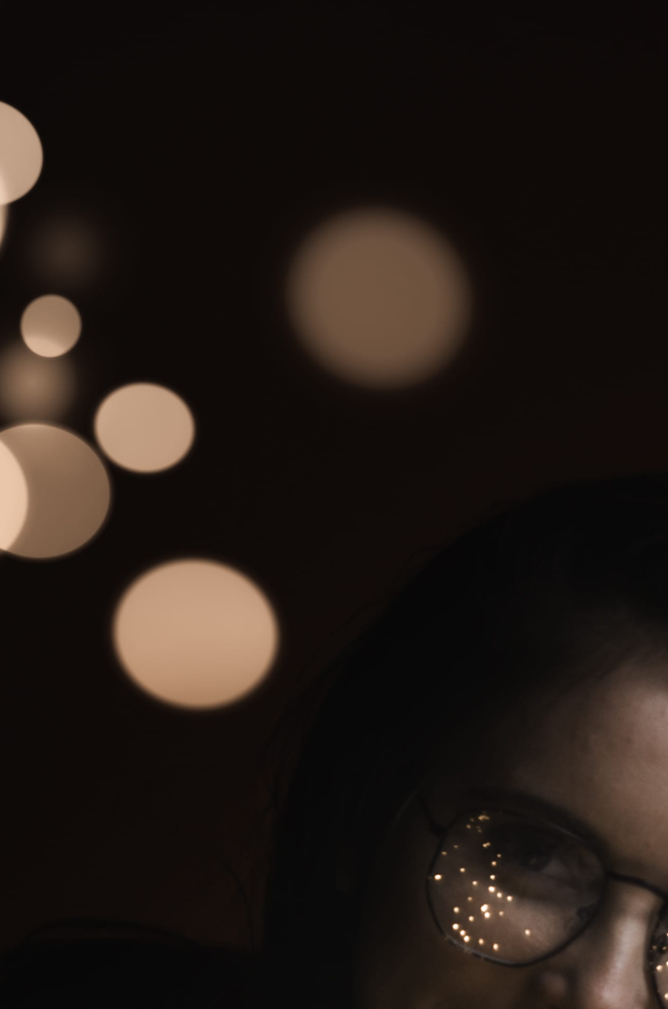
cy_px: 844
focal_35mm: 193
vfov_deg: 10.6
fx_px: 5397
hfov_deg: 7.1
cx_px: 267
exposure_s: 1/50
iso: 125
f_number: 1.8
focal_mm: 50
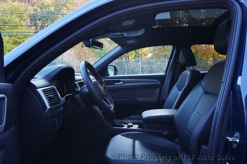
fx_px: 206
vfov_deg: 43.6
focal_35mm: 30
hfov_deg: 62.0
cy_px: 82
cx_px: 124
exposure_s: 1/250
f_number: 9
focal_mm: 20
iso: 6400
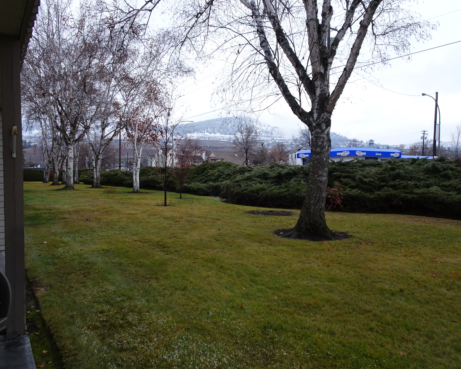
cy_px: 183
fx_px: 355
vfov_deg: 54.9
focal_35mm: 26
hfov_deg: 66.0
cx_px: 232
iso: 80
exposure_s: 1/100
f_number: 3.5
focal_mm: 4.1
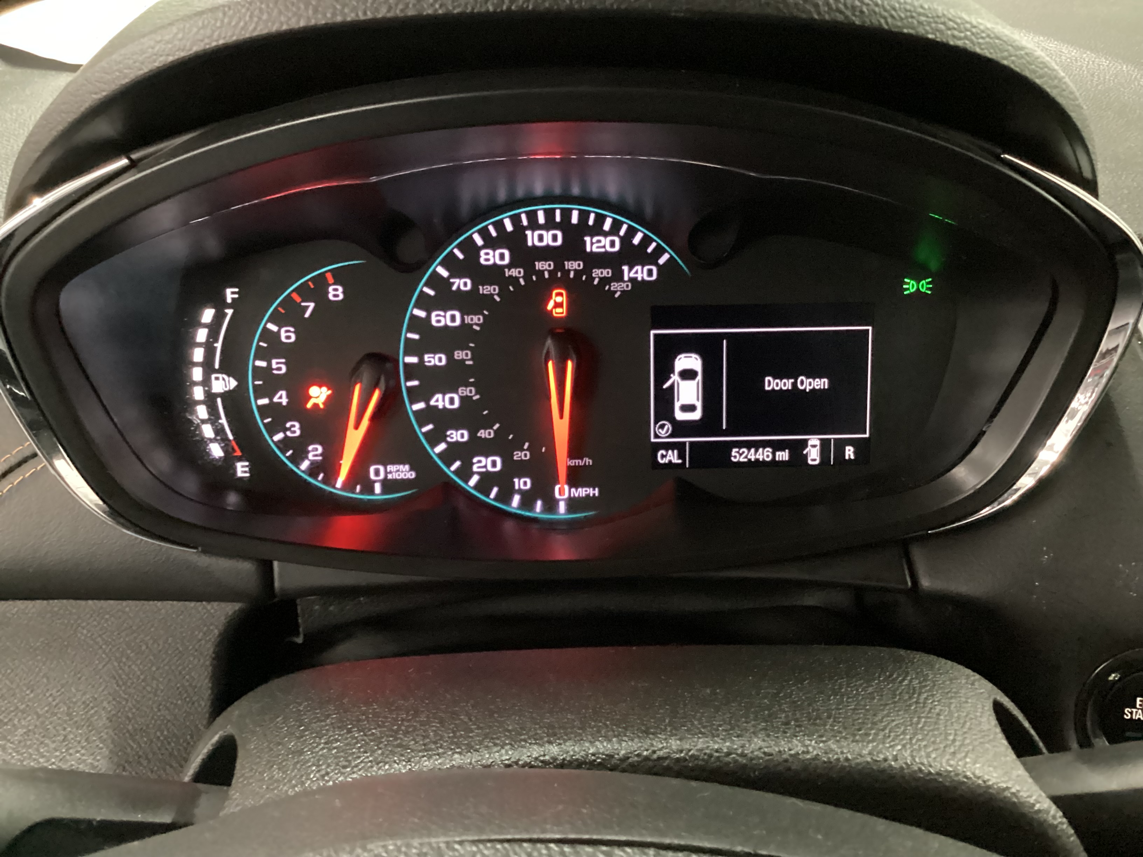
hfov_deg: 58.4
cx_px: 572
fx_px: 1024
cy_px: 428
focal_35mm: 31
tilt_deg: -29.9
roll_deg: -1.9
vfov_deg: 45.4
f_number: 2.4
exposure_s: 1/15
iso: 800
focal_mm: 3.3
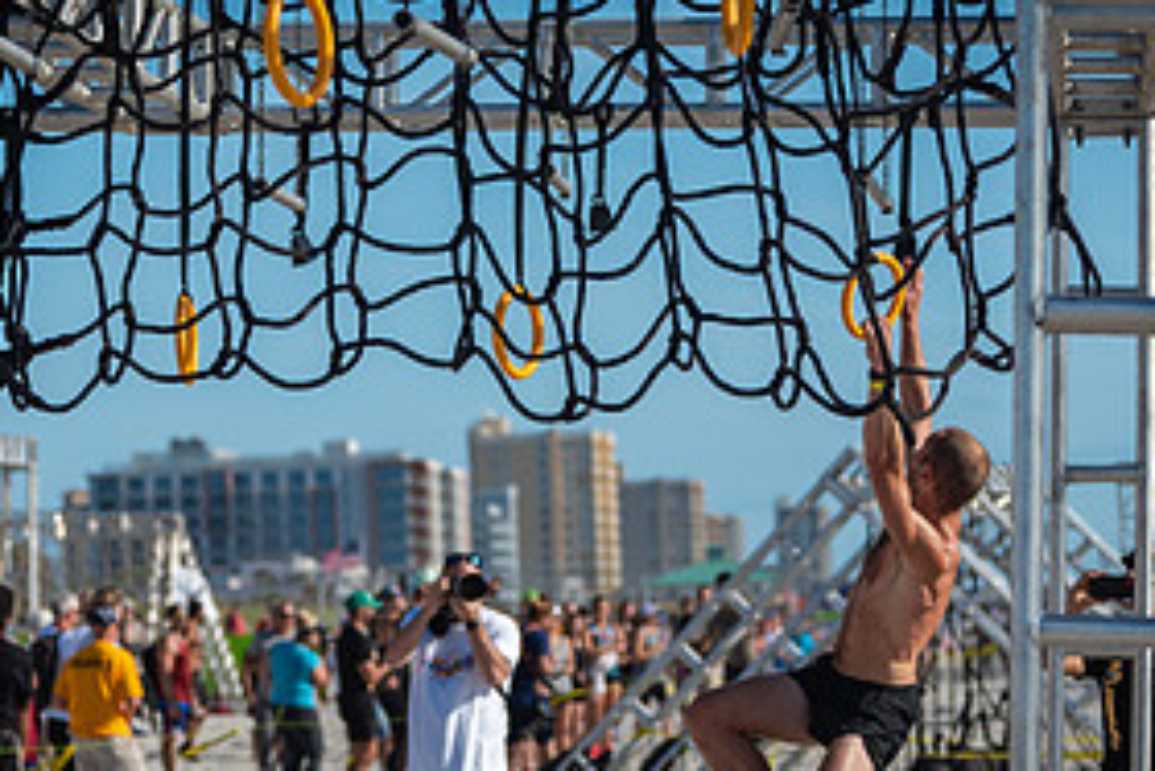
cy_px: 398
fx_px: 4654
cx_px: 582
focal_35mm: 145
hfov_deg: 14.1
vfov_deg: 9.5
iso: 320
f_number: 2.8
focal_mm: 70
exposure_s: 1/4000
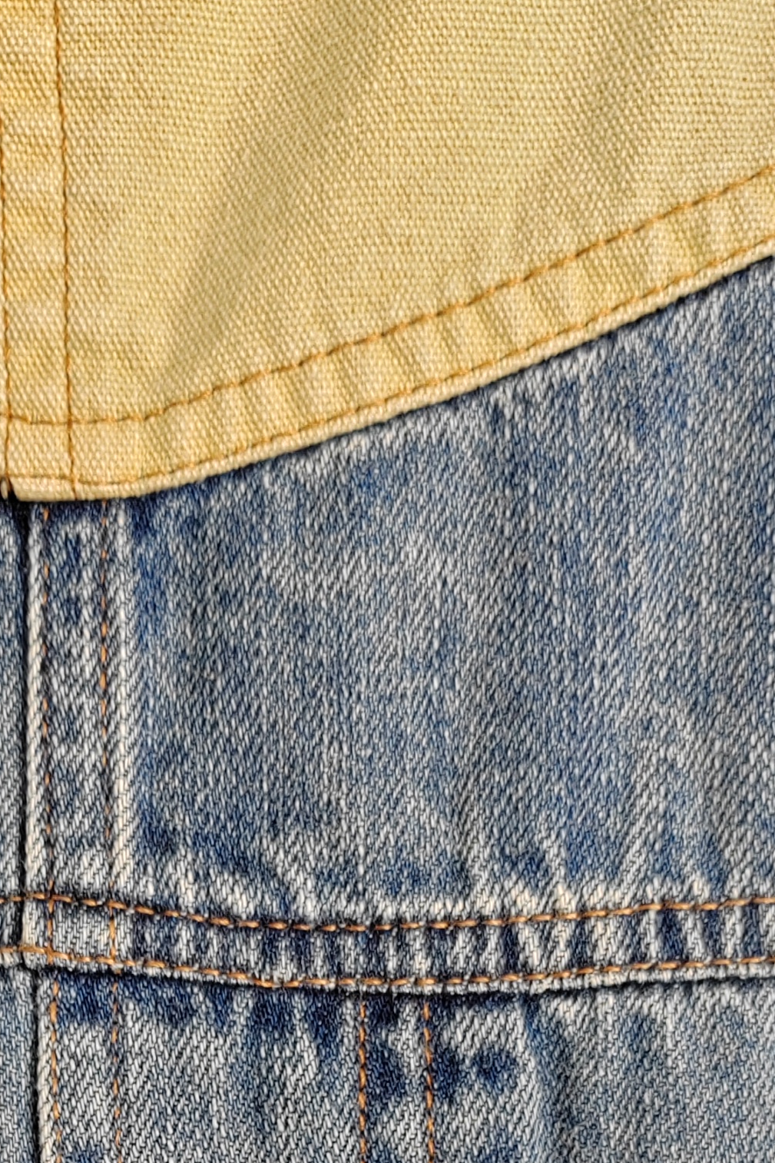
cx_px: 210
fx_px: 2453
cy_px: 1500
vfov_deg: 23.6
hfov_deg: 17.9
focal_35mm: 76
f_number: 1.9
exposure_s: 1/100
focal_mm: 5.52
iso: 125
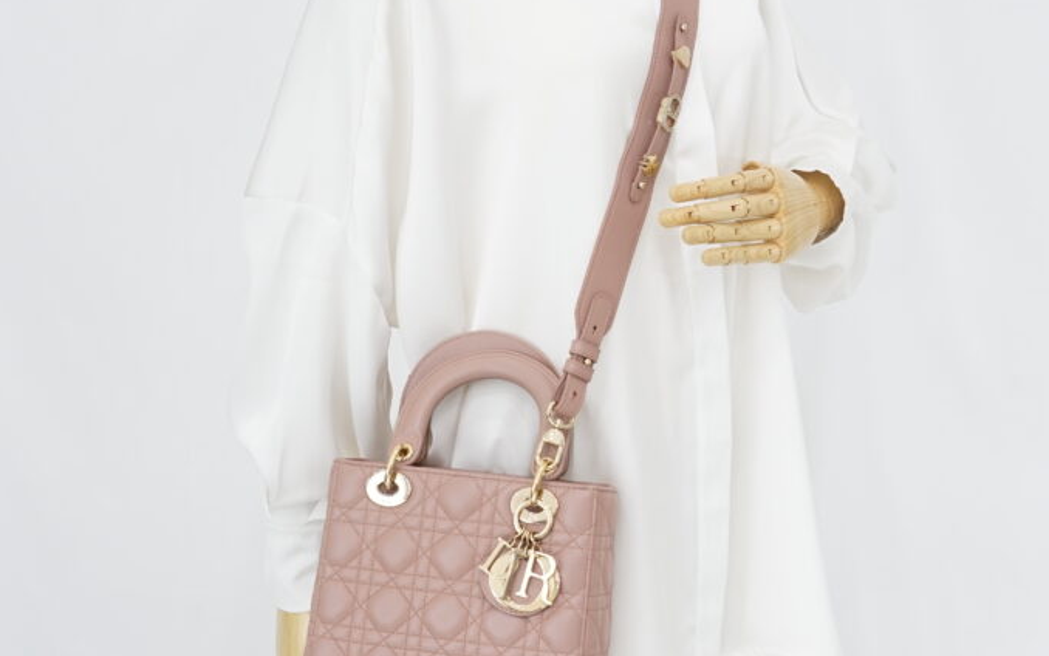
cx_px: 527
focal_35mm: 77
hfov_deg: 26.8
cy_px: 374
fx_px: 2202
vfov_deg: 16.9
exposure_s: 1/8
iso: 640
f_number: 6.3
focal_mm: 50
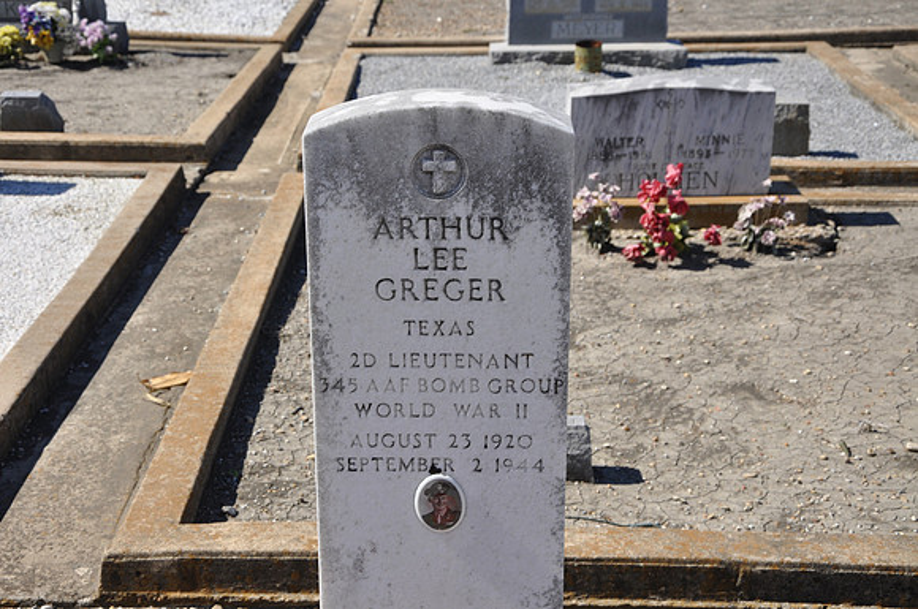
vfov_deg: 23.7
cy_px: 304
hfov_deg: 35.1
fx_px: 1451
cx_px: 459
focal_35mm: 57
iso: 200
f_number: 7.1
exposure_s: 1/200
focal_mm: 38
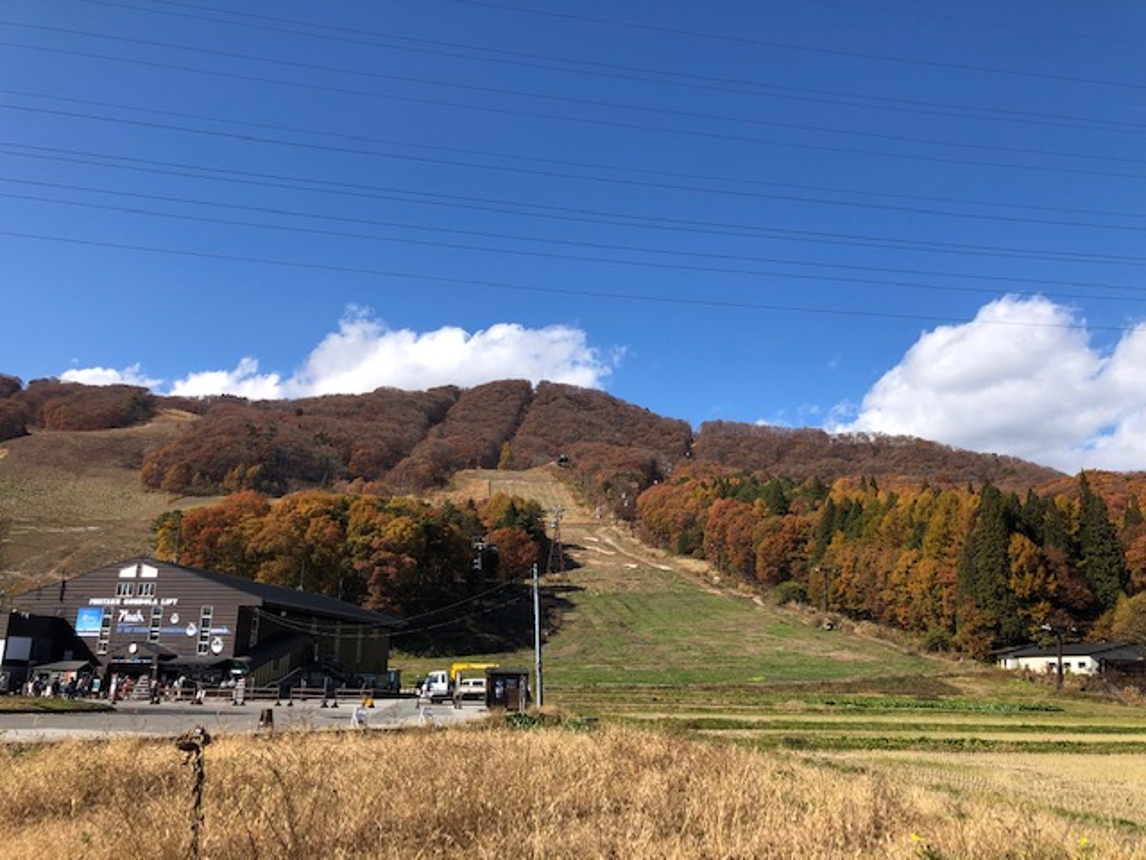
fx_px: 927
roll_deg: +0.5
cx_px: 573
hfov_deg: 63.4
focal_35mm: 28
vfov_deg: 49.7
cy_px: 430
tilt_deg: +15.1
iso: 20
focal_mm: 4
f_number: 1.8
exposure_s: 1/1473
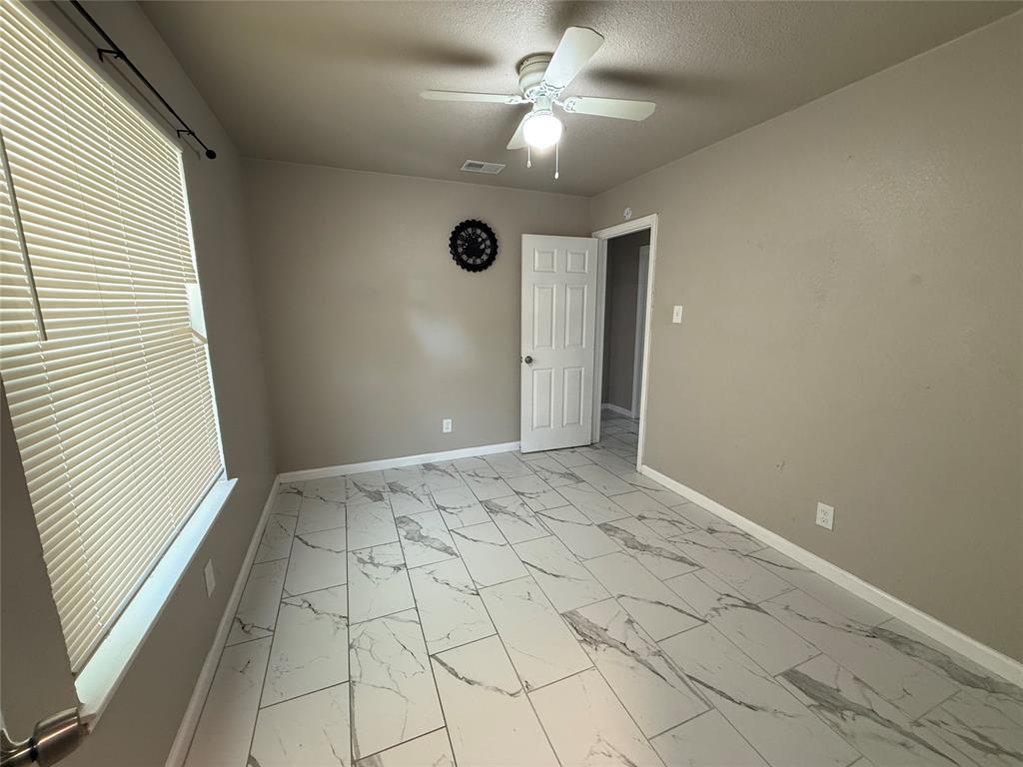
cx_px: 512
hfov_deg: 102.1
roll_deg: +0.9
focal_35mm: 14
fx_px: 414
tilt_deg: -11.1
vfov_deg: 85.7
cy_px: 384
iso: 320
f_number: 2.2
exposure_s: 1/60
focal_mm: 2.22
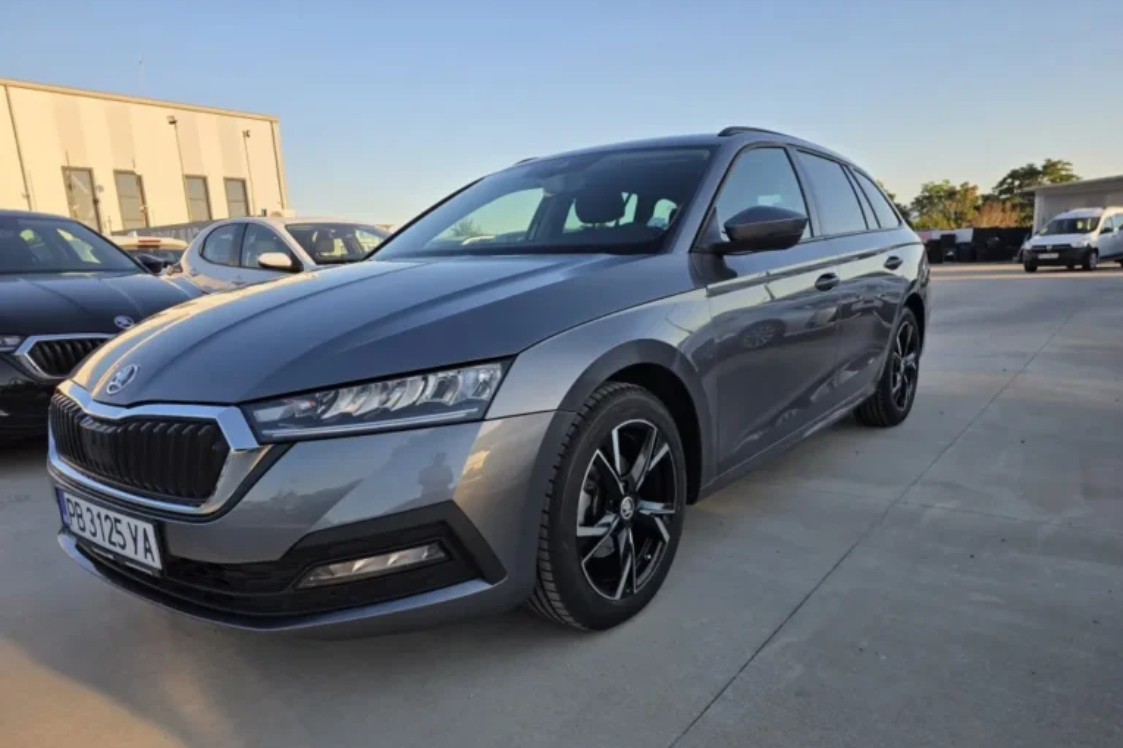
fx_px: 749
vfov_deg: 53.0
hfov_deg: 73.7
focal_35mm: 24
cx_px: 562
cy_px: 418
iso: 80
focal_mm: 6.25
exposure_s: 1/2977
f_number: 1.7
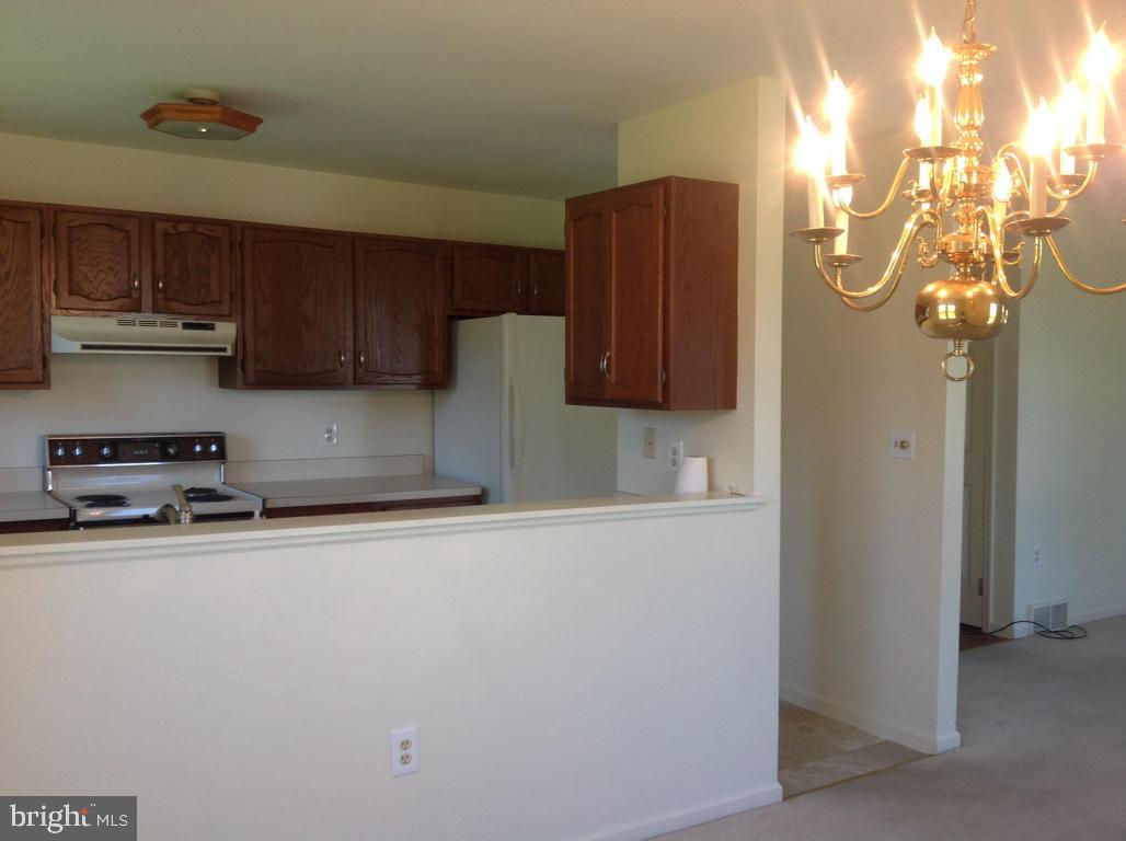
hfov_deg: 52.7
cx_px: 563
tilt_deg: -2.0
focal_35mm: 35
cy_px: 420
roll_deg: -1.2
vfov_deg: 40.6
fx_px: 1137
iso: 80
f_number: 2.4
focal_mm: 4.28
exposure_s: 1/60
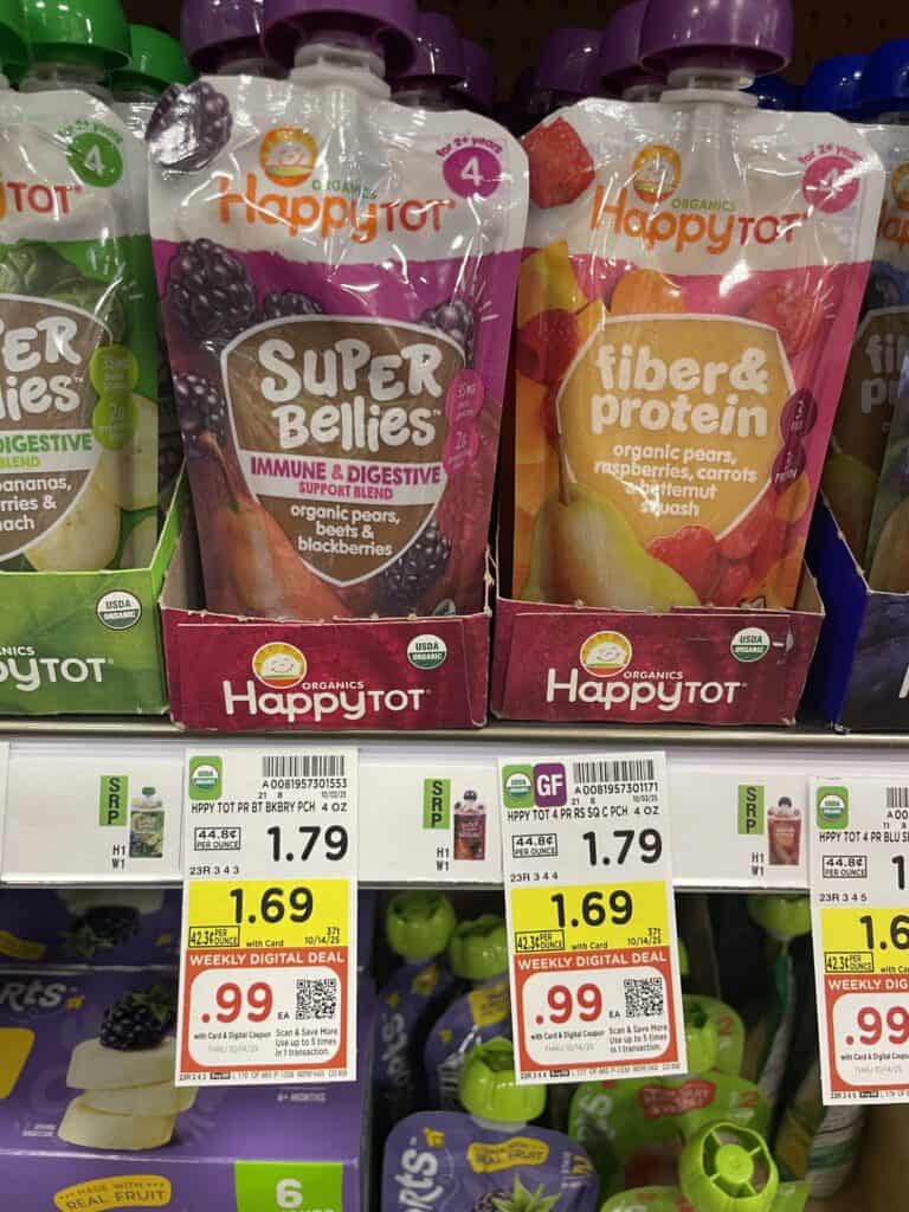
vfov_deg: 67.3
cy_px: 606
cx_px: 454
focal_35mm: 26
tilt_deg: -23.3
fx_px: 910
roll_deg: -0.9
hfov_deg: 53.1
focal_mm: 4.2
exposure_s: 1/62
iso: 100
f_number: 1.6
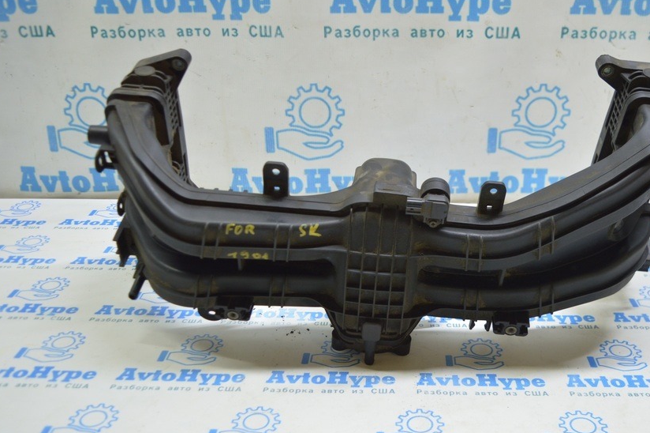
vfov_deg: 32.6
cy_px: 222
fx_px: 740
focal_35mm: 41
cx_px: 380
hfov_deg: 47.2
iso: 400
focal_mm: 22
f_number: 3.8
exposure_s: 1/40
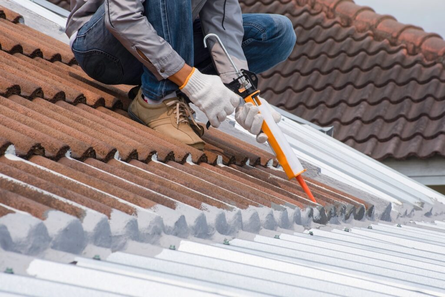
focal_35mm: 142
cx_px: 222
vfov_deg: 9.6
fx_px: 1762
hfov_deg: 14.4
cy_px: 148
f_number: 11
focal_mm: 95
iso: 100
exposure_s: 1/400
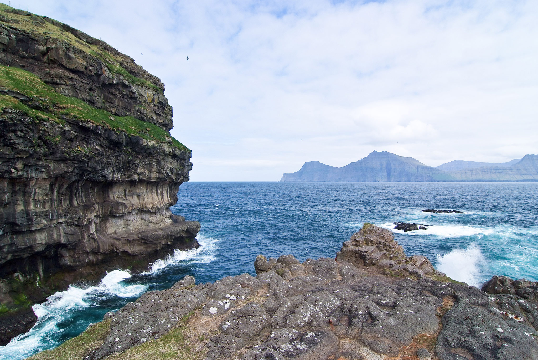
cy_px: 180
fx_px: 269
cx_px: 269
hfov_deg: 89.9
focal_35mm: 18
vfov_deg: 67.5
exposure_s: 1/230
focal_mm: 12
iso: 100
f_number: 8
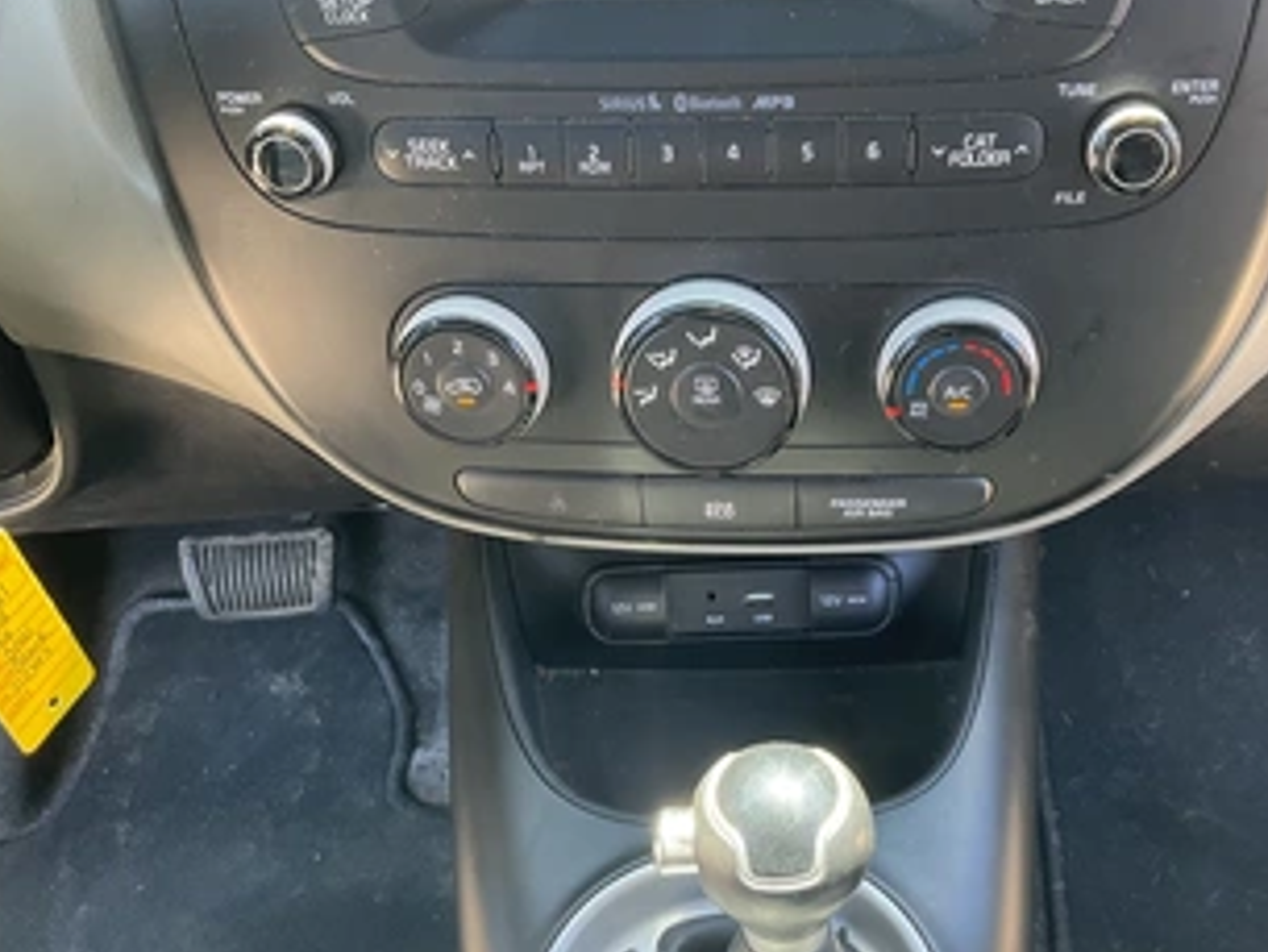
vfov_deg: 37.6
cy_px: 582
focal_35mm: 38
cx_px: 736
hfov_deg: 48.8
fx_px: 1393
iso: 64
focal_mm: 3
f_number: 1.8
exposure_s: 1/64
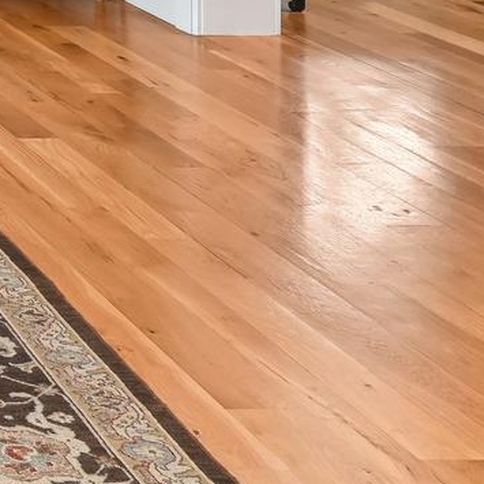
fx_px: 1550
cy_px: -267
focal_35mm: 98
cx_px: -616
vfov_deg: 16.1
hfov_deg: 13.7
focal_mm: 20
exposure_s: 1/2.5
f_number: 9
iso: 200
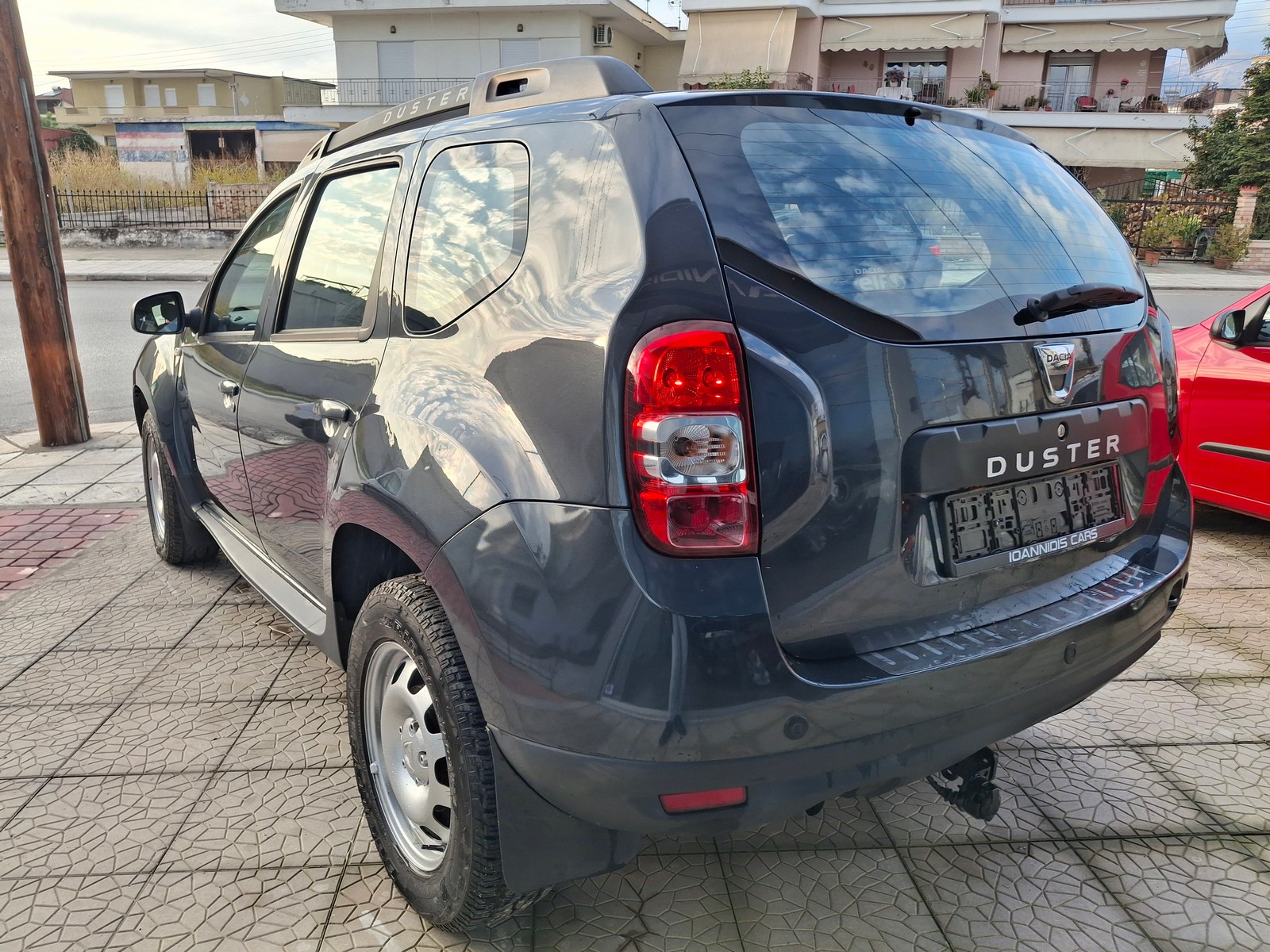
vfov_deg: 54.9
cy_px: 476
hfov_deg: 69.4
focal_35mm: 25
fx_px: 917
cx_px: 635
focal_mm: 4.69
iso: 32
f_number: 1.8
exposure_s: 1/421
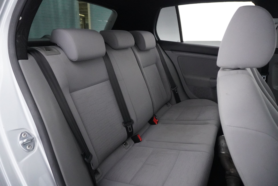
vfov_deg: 53.1
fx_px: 185
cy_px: 93
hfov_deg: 73.7
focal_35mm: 24
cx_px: 139
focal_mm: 16
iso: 6400
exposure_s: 1/125
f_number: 3.5
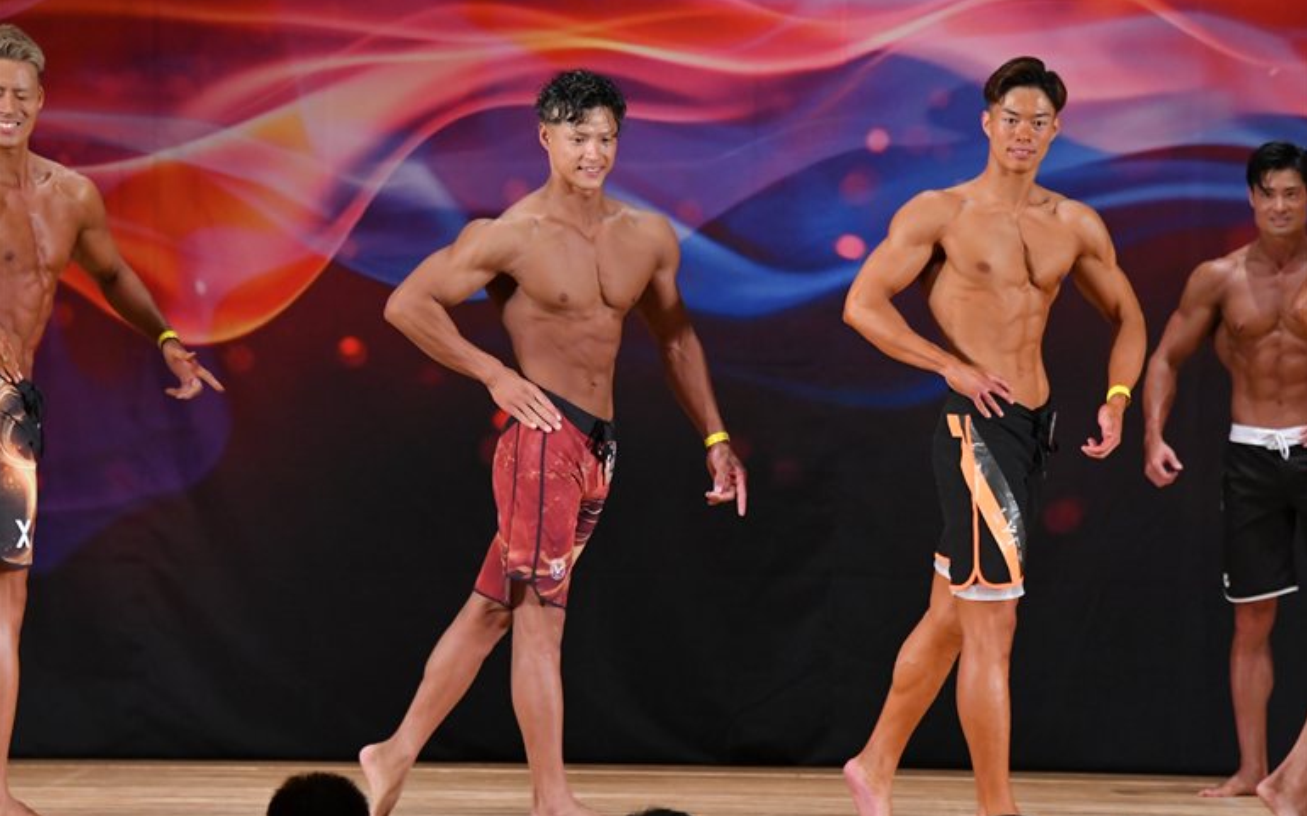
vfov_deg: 5.3
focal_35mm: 246
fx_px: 8761
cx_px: 654
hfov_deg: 8.5
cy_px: 394
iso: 3200
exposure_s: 1/400
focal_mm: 160
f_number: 5.6
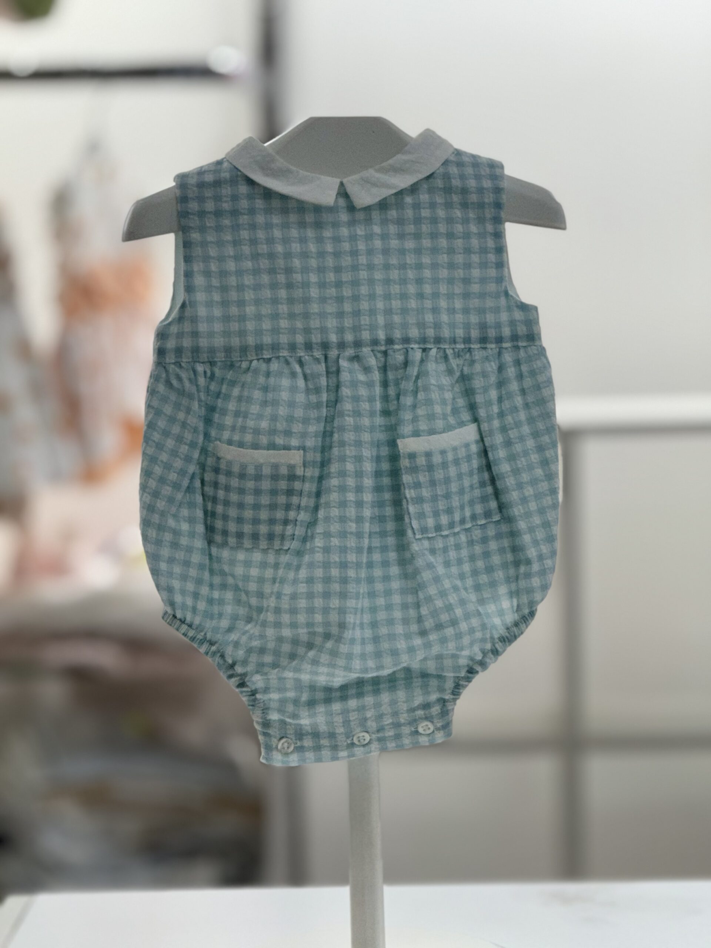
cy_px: 474
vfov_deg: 16.4
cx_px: 356
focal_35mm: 120
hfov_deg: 12.3
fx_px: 3286
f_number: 2.8
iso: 100
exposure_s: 1/100
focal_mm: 15.66
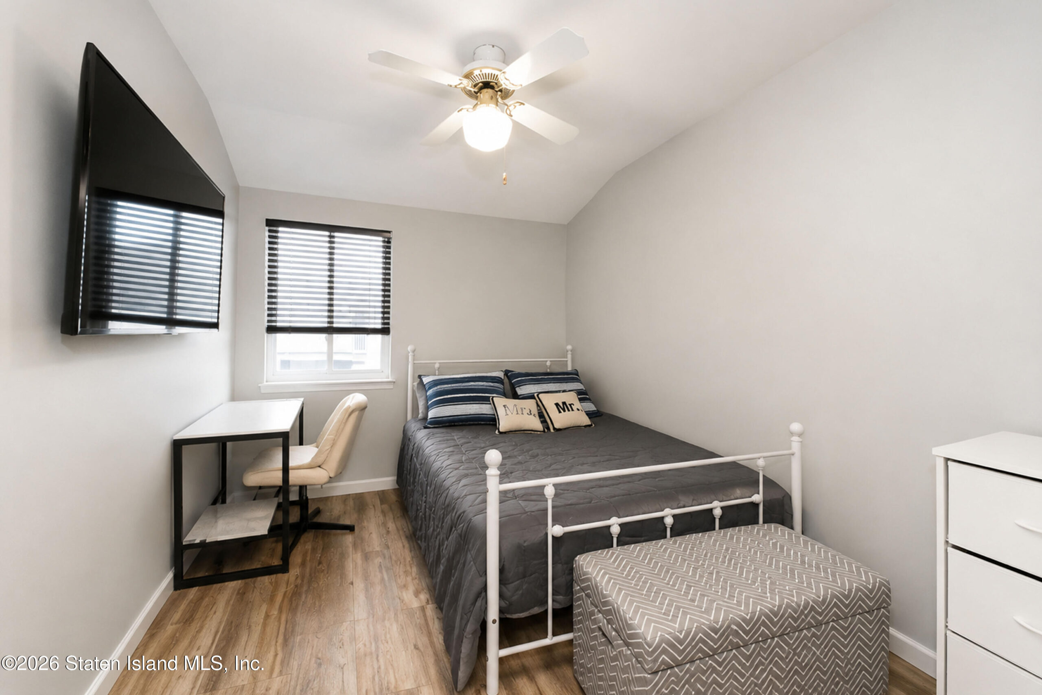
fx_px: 434
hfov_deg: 100.4
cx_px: 521
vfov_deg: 77.3
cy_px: 348
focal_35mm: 15
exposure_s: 1/80
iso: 1600
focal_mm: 10
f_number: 8
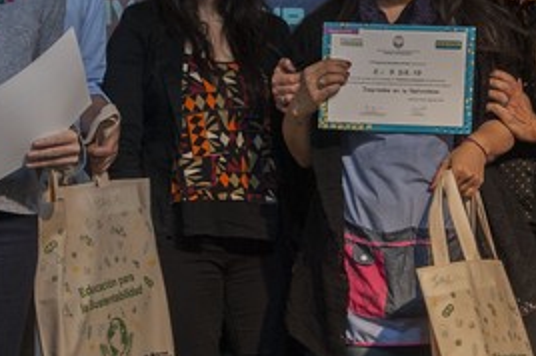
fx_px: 2022
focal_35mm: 136
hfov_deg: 15.1
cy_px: 124
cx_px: 288
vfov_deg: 10.1
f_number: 5.6
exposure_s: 1/250
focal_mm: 52
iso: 2000
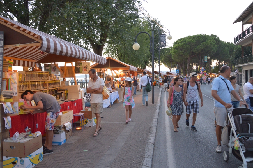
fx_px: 190
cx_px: 126
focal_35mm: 27
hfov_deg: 67.4
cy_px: 84
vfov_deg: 47.9
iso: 1600
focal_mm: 18
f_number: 3.5
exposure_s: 1/50
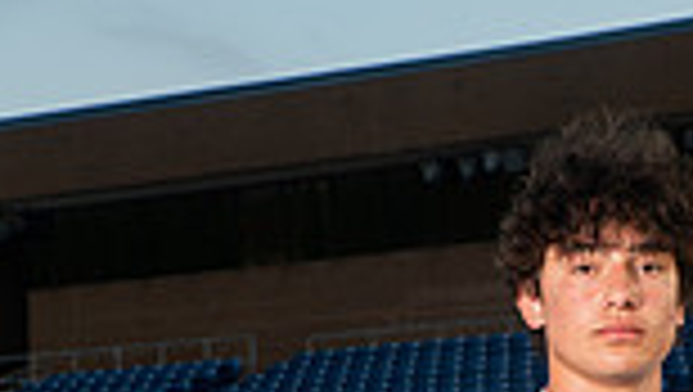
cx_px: 590
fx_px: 3090
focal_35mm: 168
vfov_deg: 6.8
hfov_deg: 12.7
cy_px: 991
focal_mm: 55
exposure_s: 1/320
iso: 200
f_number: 7.1
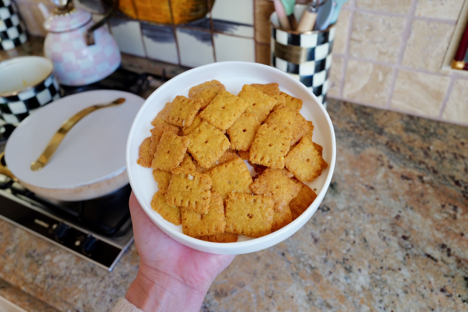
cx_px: 234
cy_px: 156
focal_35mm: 28
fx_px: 364
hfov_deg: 65.5
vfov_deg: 46.4
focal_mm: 28
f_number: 5.6
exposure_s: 1/50
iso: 800
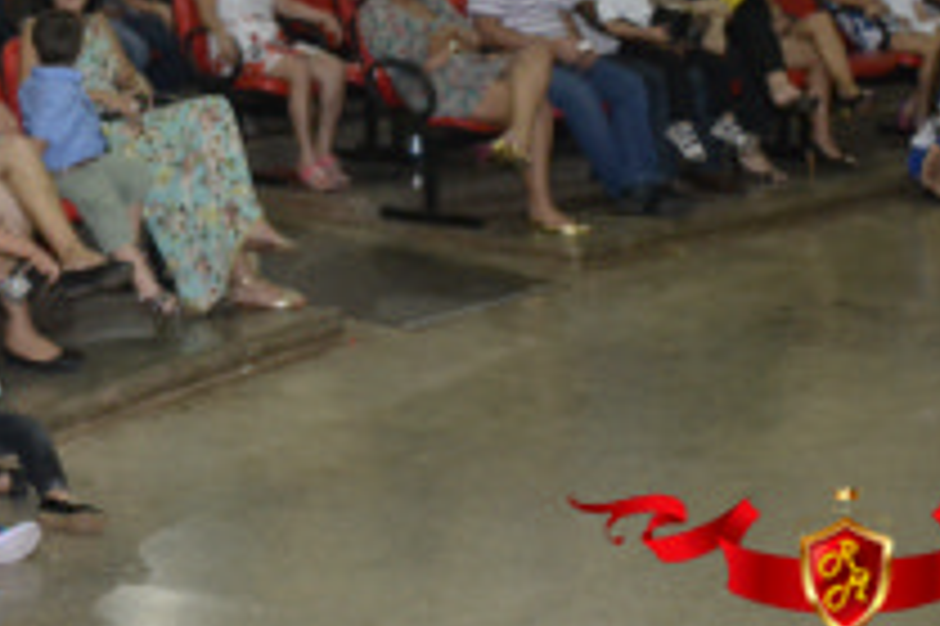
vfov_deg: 15.7
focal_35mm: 86
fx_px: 2244
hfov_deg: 23.0
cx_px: 76
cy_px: 47
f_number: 3.8
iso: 3200
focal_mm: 24
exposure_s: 1/60
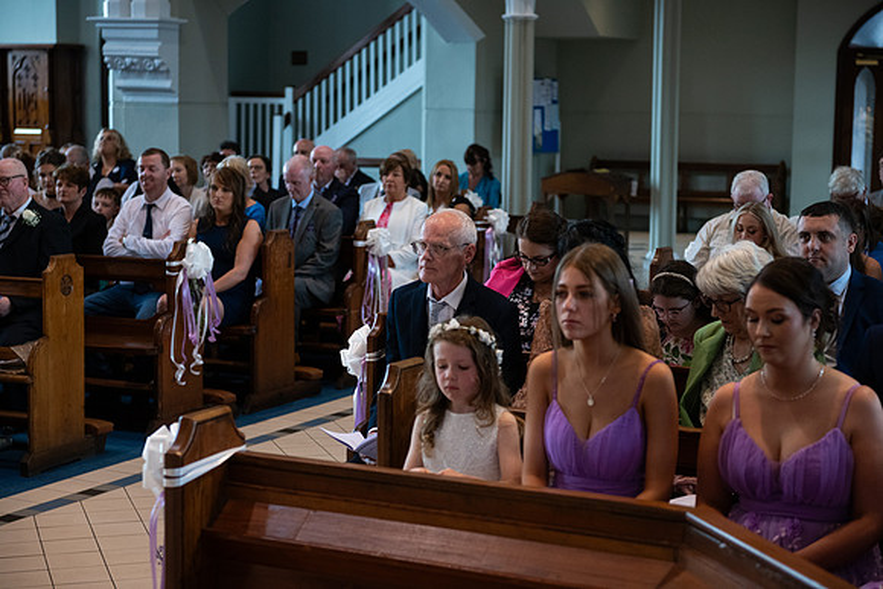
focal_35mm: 70
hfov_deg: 28.8
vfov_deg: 19.5
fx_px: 1717
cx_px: 442
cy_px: 294
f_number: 3.5
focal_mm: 70
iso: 800
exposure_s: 1/160
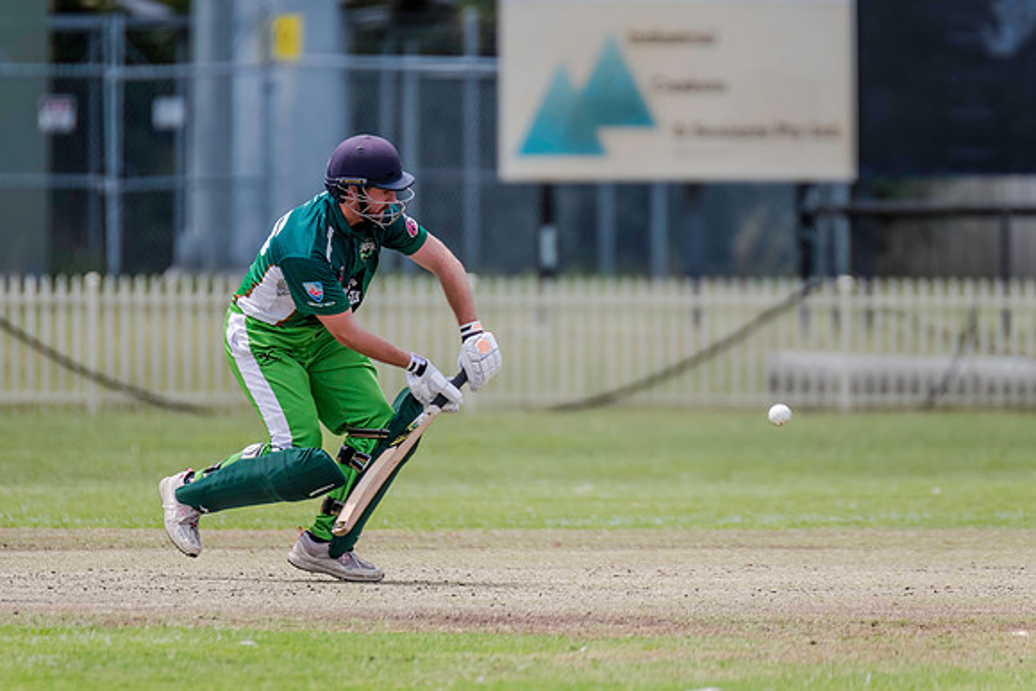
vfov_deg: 2.1
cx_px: 474
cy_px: 316
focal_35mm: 651
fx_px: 18739
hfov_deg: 3.2
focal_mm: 600
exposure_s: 1/2500
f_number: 5.6
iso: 800
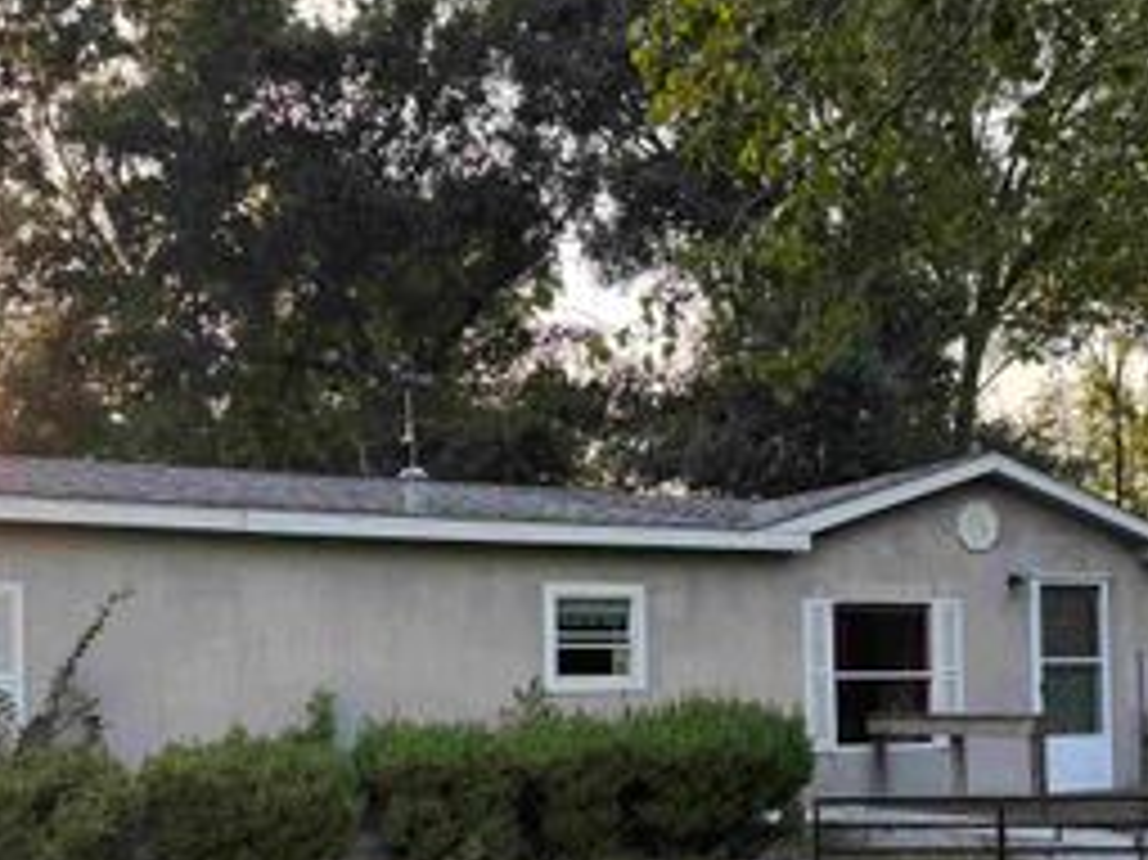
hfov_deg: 40.4
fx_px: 1558
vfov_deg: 30.2
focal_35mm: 47
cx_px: 509
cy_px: 678
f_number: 1.78
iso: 80
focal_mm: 6.76
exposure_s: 1/345
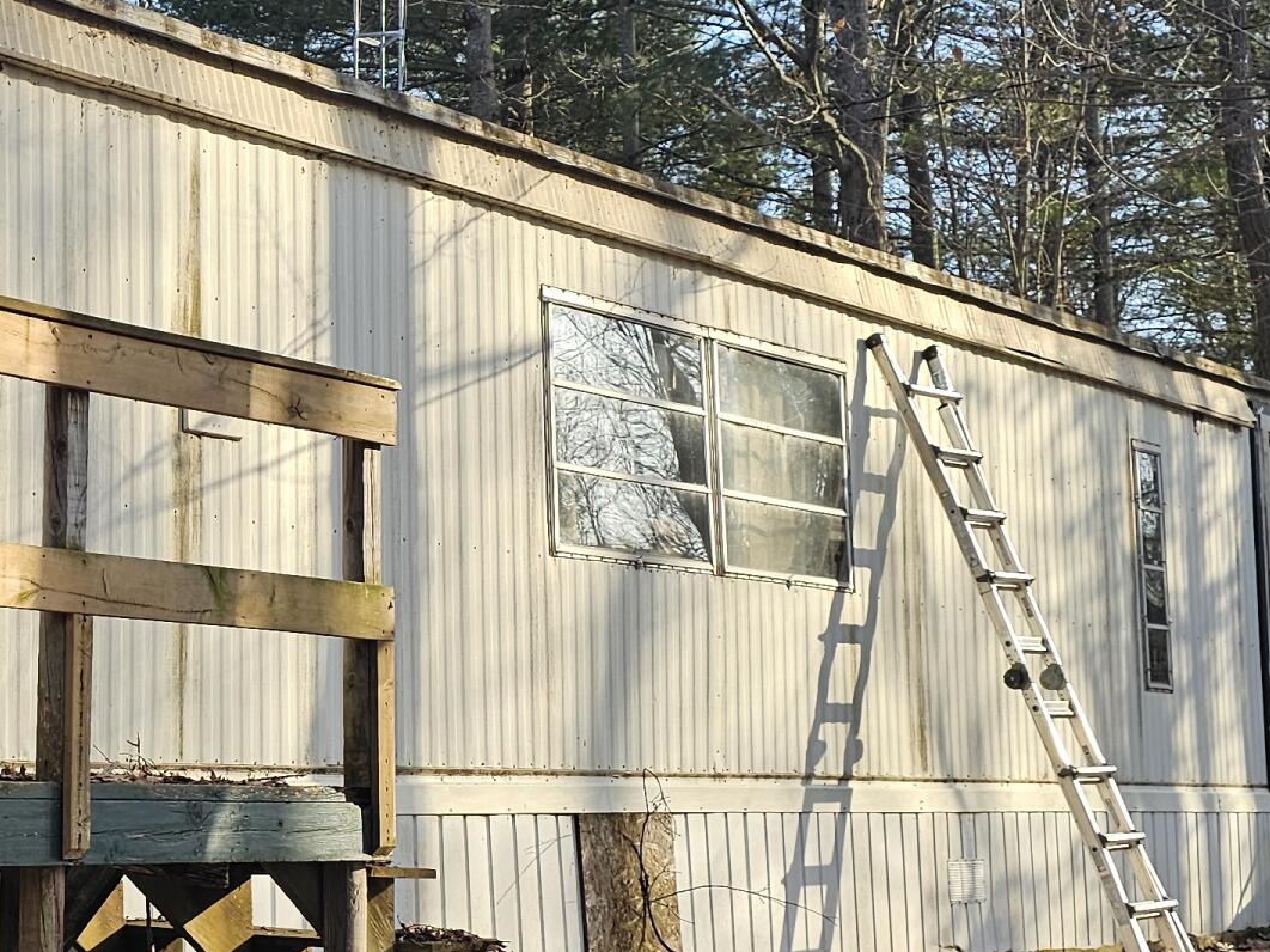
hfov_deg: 27.9
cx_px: -23
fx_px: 2384
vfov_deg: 22.6
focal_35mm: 65
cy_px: 504
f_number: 1.7
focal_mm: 6.3
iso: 20
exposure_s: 1/400
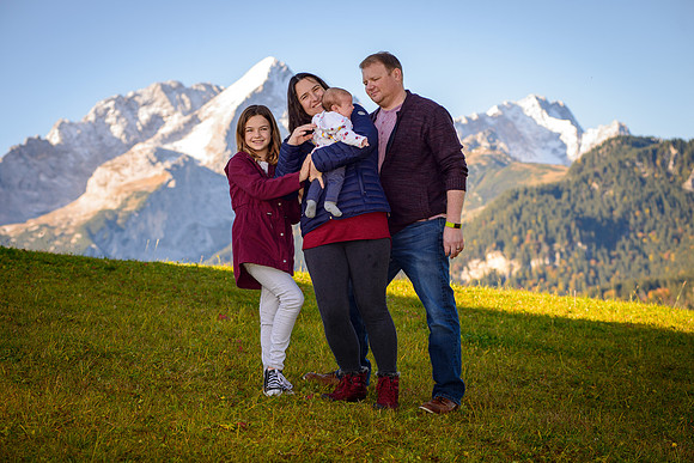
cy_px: 232
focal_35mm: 92
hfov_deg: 22.1
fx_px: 1774
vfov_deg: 14.9
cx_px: 347
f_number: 5.6
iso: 200
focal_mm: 92
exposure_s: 1/250
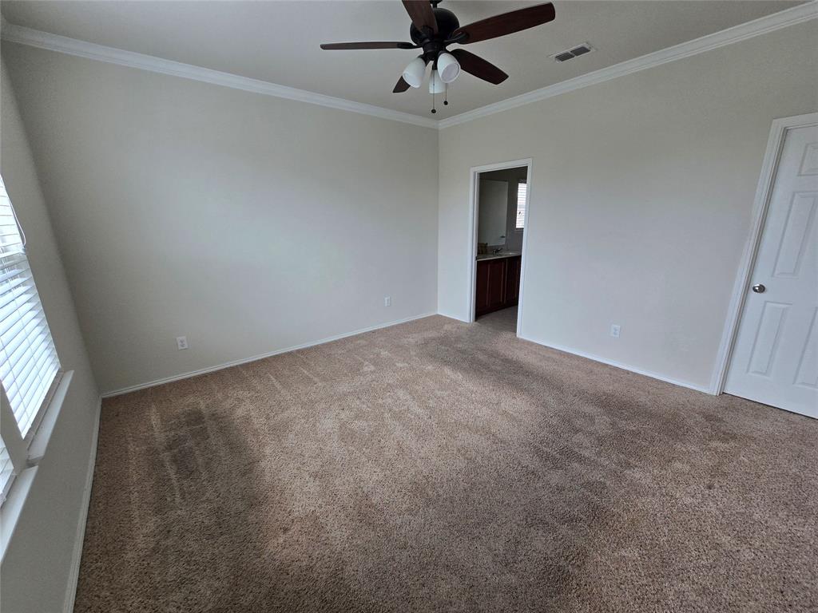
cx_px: 409
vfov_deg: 89.9
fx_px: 307
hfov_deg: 106.2
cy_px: 306
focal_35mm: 13
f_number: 2.2
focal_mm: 2.2
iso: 80
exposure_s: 1/120
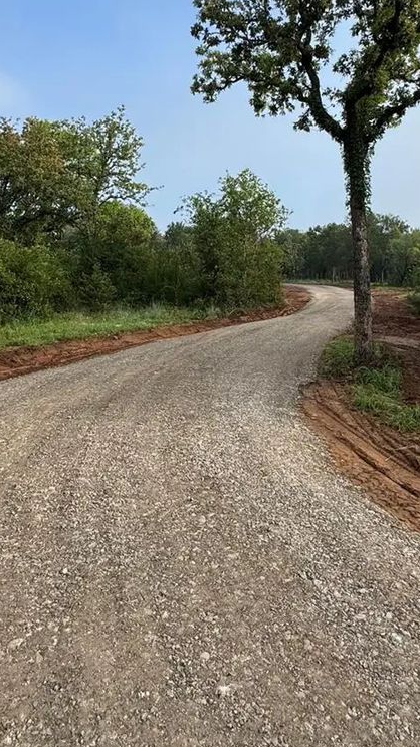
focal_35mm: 28
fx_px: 555
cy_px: 266
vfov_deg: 66.6
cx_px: 238
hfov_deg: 41.4
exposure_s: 1/620
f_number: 2.2
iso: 40
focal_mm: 2.22
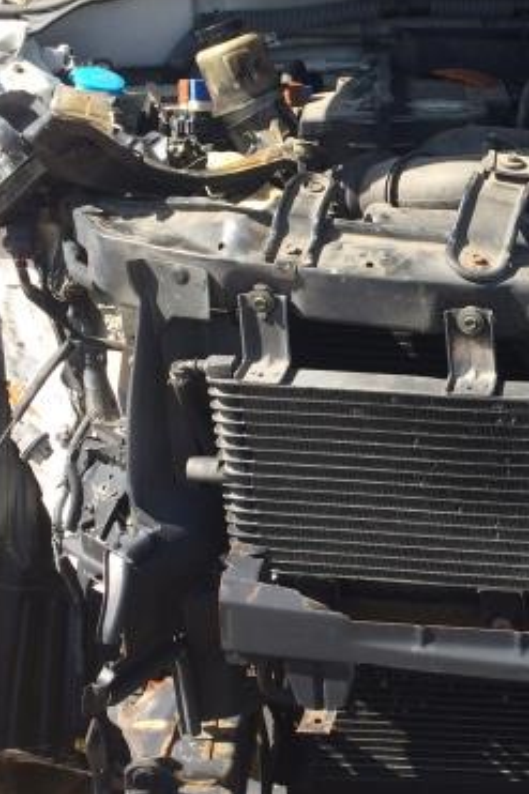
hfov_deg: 20.1
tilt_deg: -18.3
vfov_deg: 31.0
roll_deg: -0.4
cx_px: 565
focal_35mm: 65
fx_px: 1434
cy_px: 362
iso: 32
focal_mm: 4.15
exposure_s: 1/733
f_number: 2.2
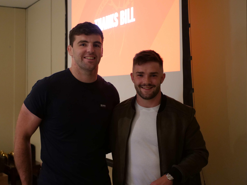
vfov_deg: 28.0
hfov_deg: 36.8
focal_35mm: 52
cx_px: 121
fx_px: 371
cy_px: 92
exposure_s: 1/60
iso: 1600
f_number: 1.7
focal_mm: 25
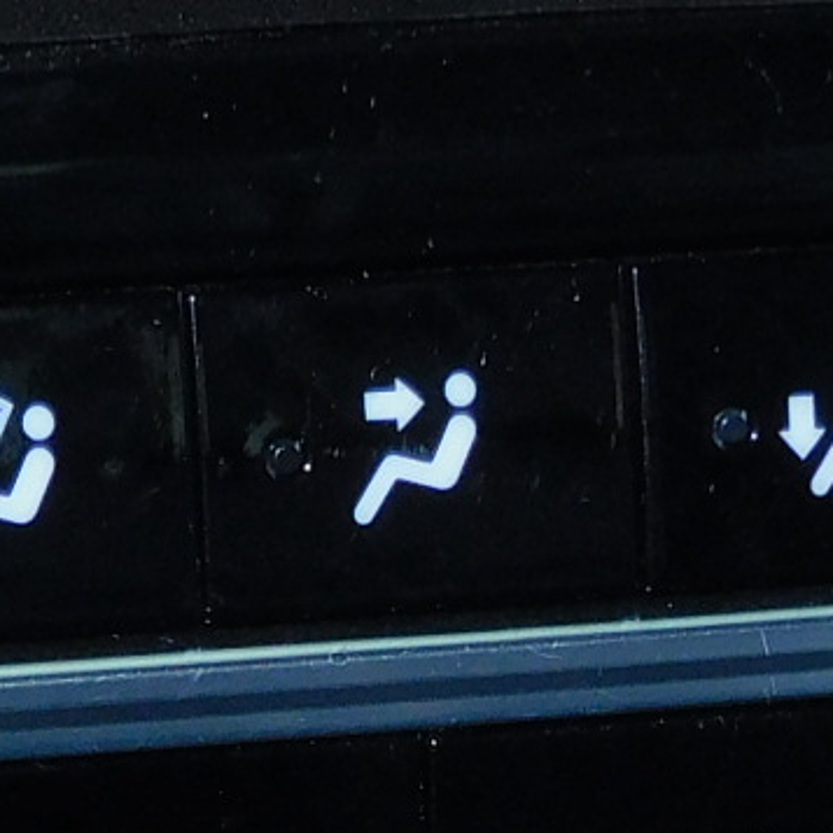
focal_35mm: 366
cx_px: 182
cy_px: 1038
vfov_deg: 4.8
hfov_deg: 4.8
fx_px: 9964
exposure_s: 1/30
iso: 200
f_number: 4.2
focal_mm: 11.6
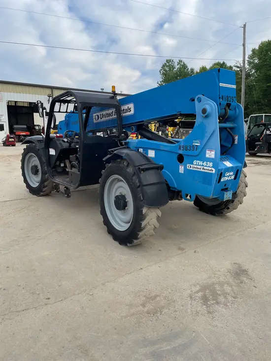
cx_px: 136
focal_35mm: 26
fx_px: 271
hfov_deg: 53.1
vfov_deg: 67.3
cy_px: 180
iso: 32
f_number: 1.6
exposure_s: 1/1247
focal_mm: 4.2
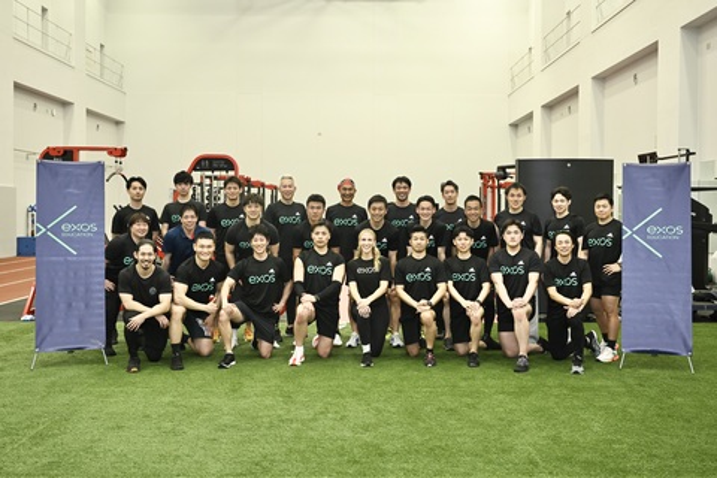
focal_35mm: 35
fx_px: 697
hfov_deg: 54.4
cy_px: 239
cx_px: 358
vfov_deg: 37.9
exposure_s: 1/100
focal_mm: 35
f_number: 4.5
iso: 1250
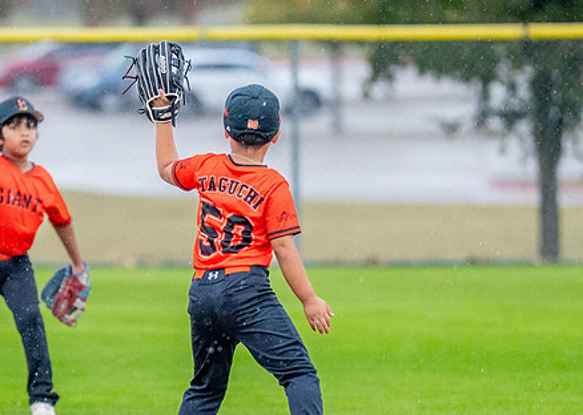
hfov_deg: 3.6
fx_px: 9380
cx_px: 136
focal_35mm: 567
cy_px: 313
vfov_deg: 2.5
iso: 2000
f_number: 2.8
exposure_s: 1/1000
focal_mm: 200
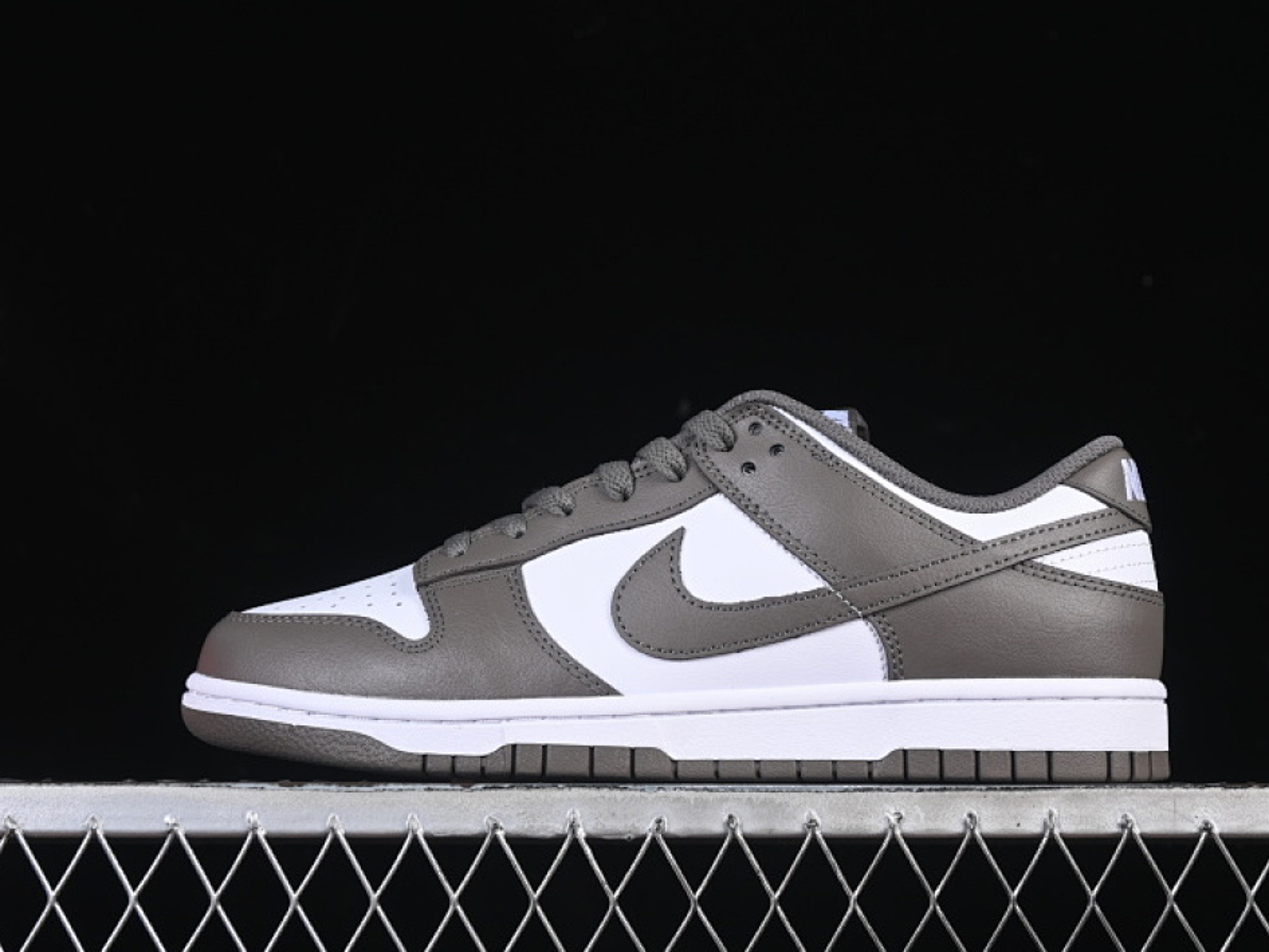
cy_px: 480
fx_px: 2897
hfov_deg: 24.7
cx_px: 687
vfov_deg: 18.7
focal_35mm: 79
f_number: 7.1
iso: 160
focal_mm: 48
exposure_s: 1/80
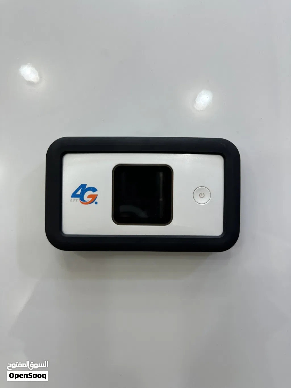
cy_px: 194
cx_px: 146
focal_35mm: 24
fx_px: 269
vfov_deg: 71.6
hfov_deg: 56.8
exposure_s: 1/100
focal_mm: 6.86
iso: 80
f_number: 1.78
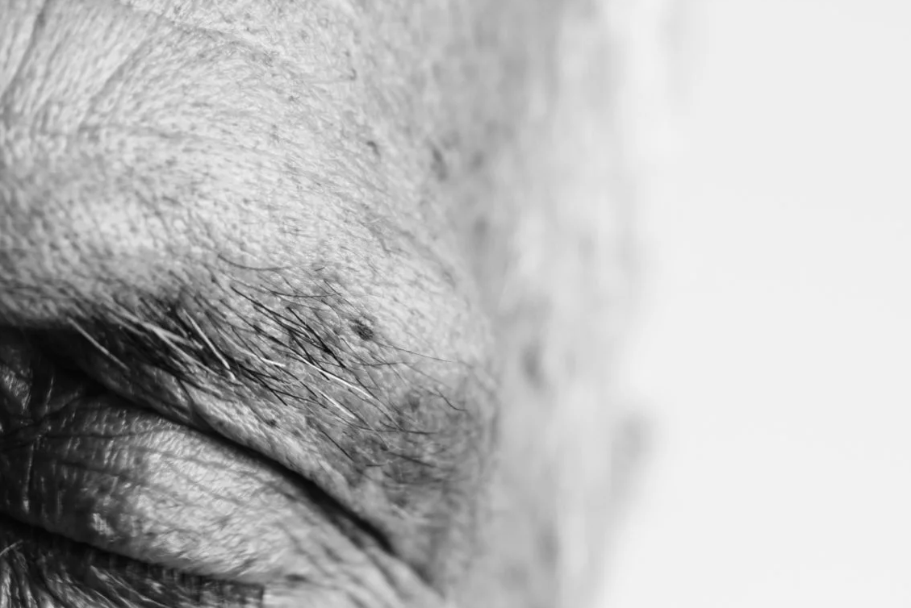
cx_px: 522
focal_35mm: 238
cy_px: 627
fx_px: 6026
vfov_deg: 5.8
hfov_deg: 8.6
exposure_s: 1/50
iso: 500
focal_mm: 105
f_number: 5.6
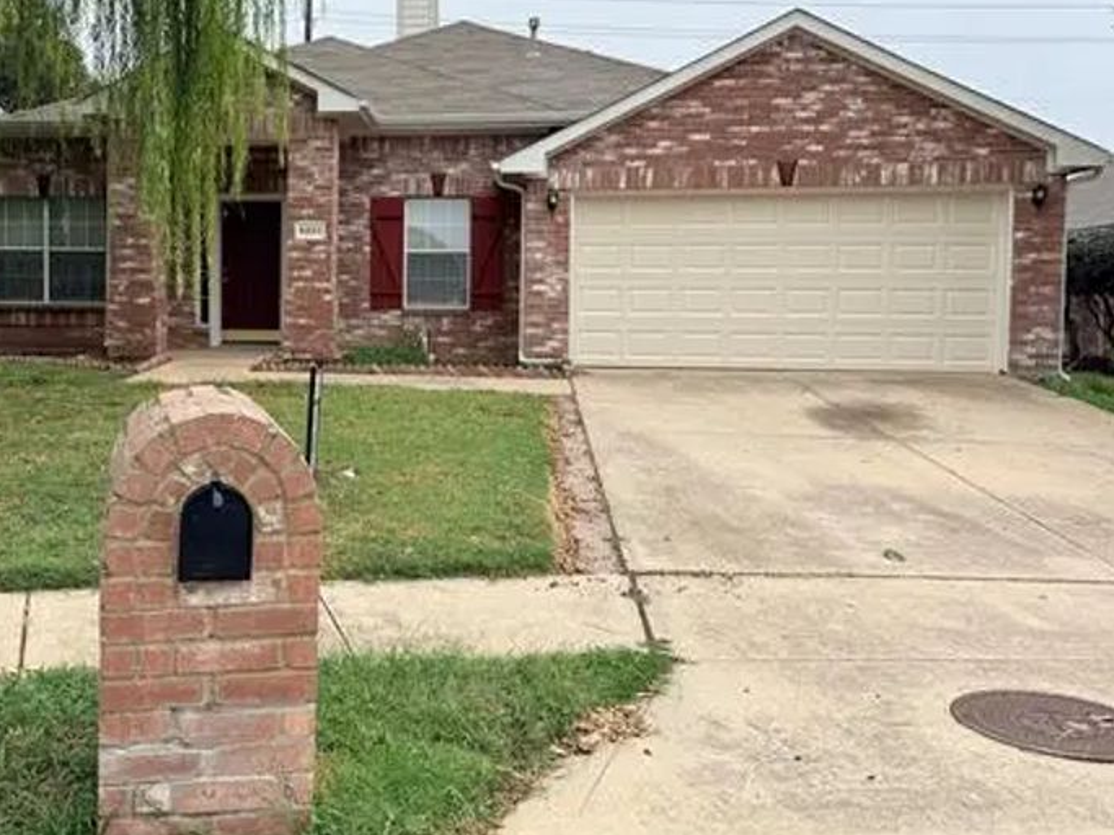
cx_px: 359
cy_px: 347
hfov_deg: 50.3
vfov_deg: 39.5
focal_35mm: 36
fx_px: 1158
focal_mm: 6.76
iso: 80
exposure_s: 1/1618
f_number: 1.78
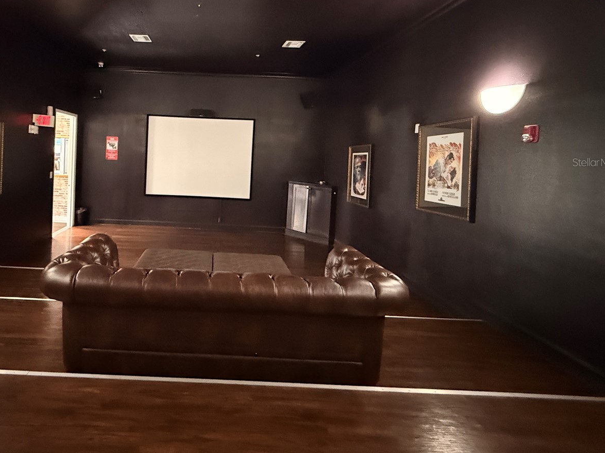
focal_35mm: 19
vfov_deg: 67.3
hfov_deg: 82.3
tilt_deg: -0.8
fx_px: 332
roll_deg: -0.8
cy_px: 162
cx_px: 210
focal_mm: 2.22
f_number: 2.2
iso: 1250
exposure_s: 1/30
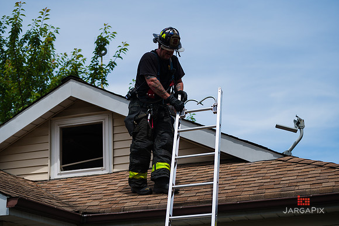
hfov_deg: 28.9
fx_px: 659
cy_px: 113
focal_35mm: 70
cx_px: 170
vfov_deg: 19.4
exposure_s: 1/6400
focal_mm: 70
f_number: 3.2
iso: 200
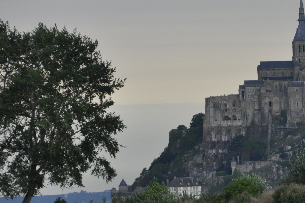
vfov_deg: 3.2
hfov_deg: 4.8
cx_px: 267
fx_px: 3604
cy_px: 86
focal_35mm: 426
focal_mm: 150
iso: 400
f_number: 5.6
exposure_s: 1/320
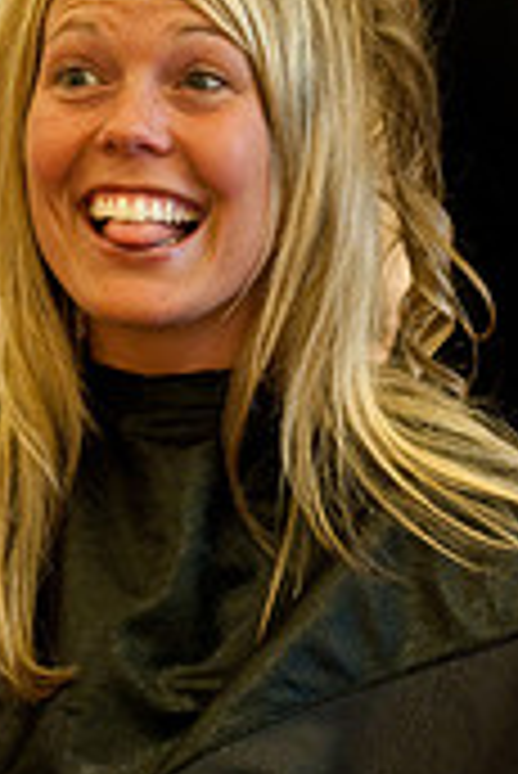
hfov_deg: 4.2
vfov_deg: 6.3
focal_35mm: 326
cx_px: 97
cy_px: 158
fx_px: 7022
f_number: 2.8
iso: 1400
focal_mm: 125
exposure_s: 1/125
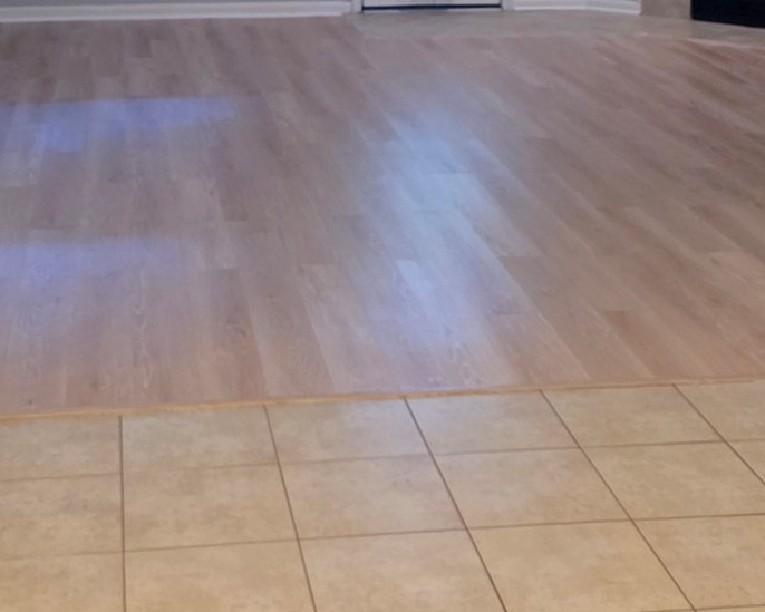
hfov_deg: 28.3
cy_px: -98
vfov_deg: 21.4
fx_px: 1517
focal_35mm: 67
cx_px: 329
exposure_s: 1/120
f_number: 1.7
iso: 320
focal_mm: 6.3
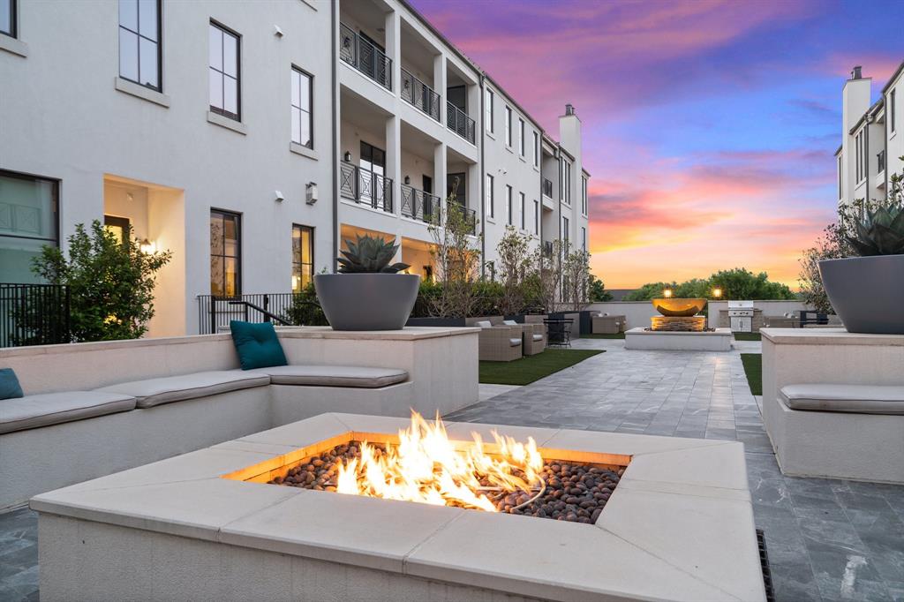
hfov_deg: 71.5
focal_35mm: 25
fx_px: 628
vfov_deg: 51.3
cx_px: 452
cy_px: 301
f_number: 7.1
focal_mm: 25
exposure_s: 2
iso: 500
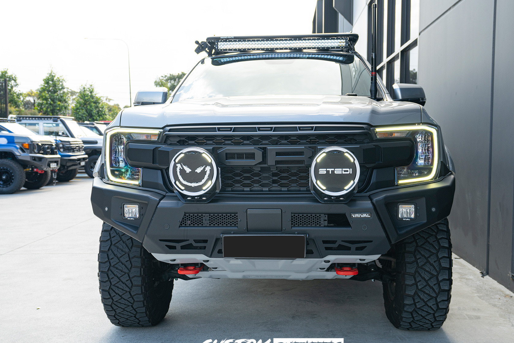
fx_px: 443
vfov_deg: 42.3
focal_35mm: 31
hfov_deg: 60.2
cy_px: 181
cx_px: 271
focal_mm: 29
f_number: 4.5
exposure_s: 1/80
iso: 100
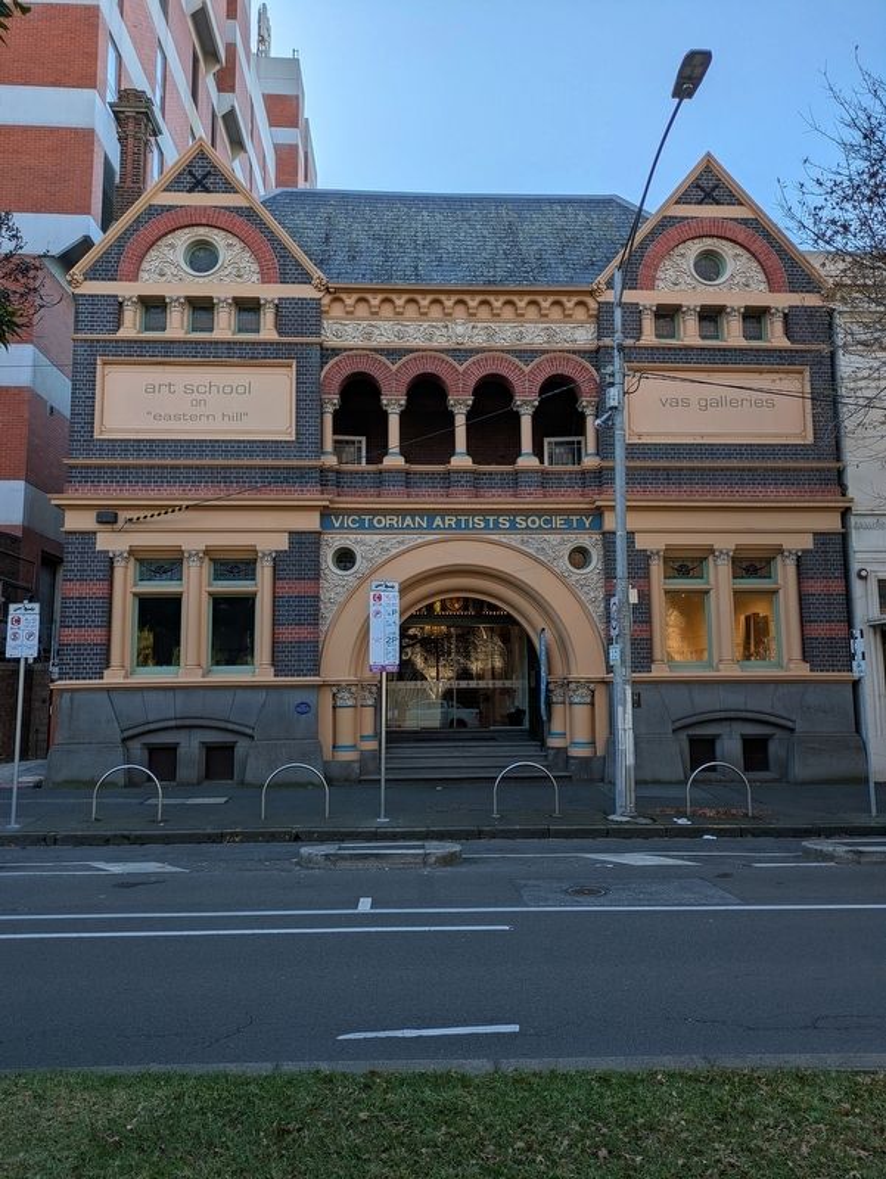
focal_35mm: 25
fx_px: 852
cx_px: 443
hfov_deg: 54.9
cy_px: 590
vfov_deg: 69.4
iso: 51
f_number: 1.89
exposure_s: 1/1733
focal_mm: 5.43
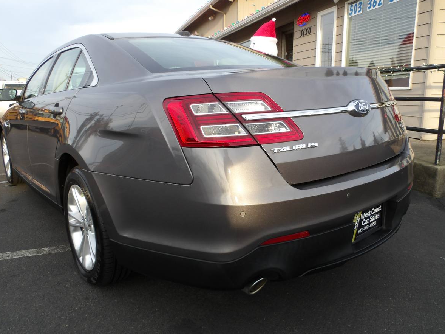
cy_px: 155
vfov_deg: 54.8
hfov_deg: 69.4
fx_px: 321
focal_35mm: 25
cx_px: 213
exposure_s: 1/88
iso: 100
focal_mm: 4.2
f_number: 4.1
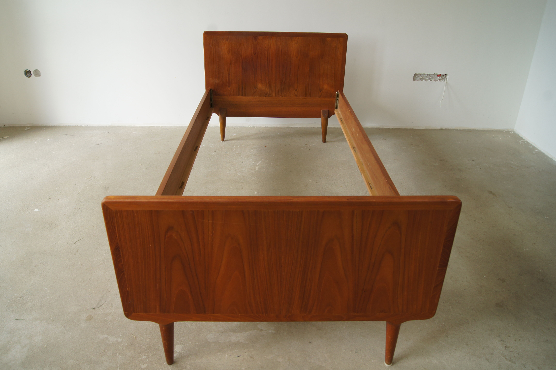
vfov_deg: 34.2
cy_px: 185
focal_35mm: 39
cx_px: 278
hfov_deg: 49.6
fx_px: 602
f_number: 9
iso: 200
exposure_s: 1/25
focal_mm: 26
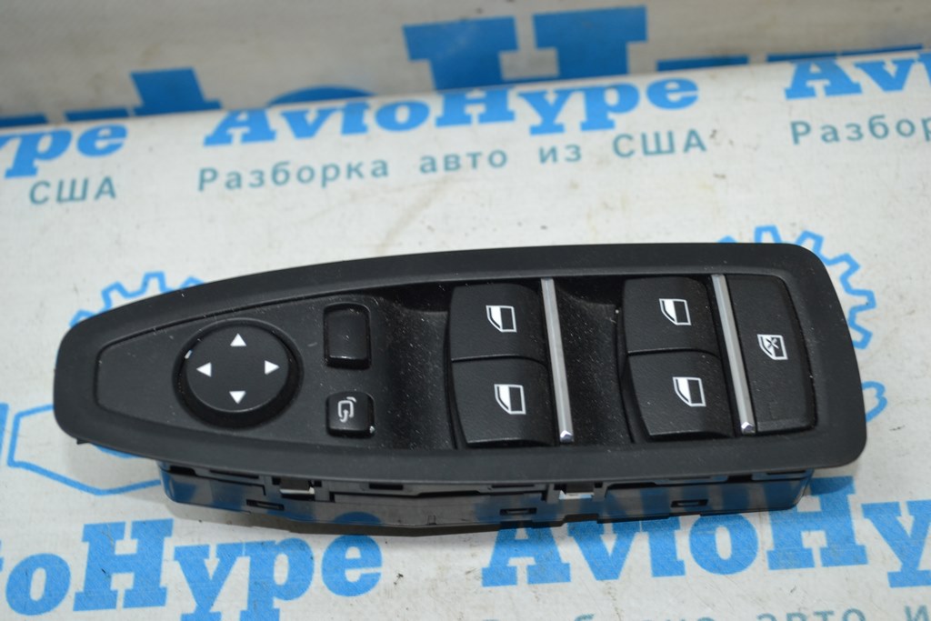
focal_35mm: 60
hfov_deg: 33.4
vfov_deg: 22.6
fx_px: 1552
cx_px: 466
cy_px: 310
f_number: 5.3
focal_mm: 40
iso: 320
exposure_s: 1/60
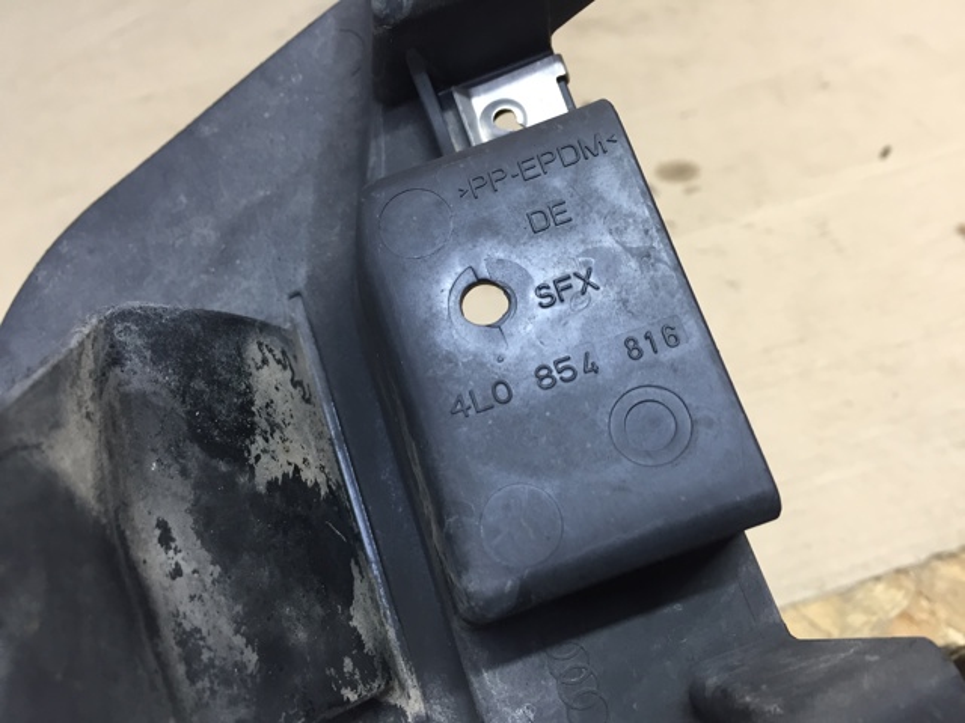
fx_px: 808
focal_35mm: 29
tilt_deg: -47.4
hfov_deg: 61.7
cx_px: 482
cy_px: 362
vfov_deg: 48.2
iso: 100
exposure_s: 1/33
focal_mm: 4.15
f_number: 2.2
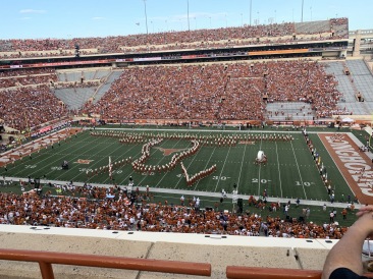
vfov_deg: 53.0
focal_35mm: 26
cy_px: 140
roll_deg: +4.0
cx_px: 186
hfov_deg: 67.3
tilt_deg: -15.4
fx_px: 280
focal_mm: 4.25
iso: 25
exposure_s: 1/386
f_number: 1.8
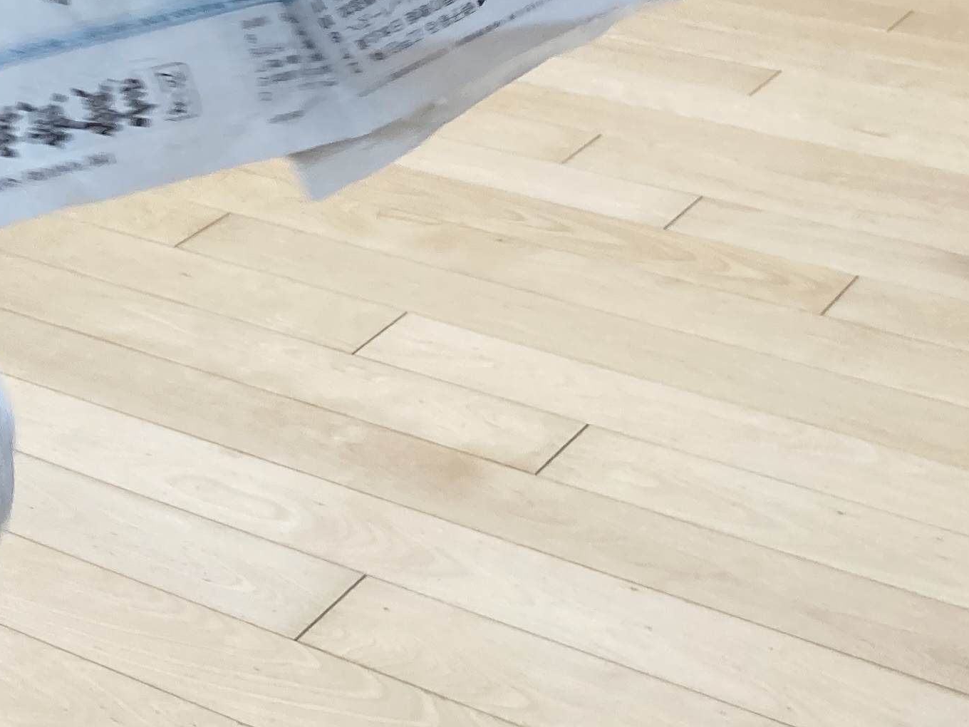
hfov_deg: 20.7
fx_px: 2323
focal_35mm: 83
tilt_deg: -21.7
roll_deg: +1.9
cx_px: -407
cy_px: 174
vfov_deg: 17.7
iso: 80
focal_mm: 3.99
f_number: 1.8
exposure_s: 1/86
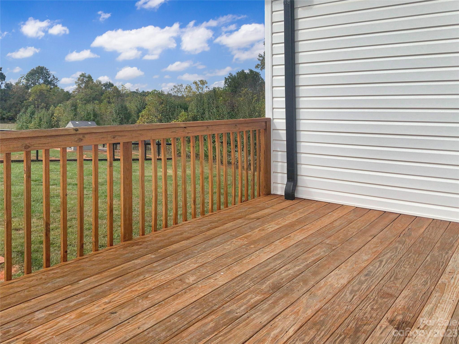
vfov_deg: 48.2
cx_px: 230
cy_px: 172
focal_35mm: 29
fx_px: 385
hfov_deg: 61.7
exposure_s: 1/3322
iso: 20
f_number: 1.8
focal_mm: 3
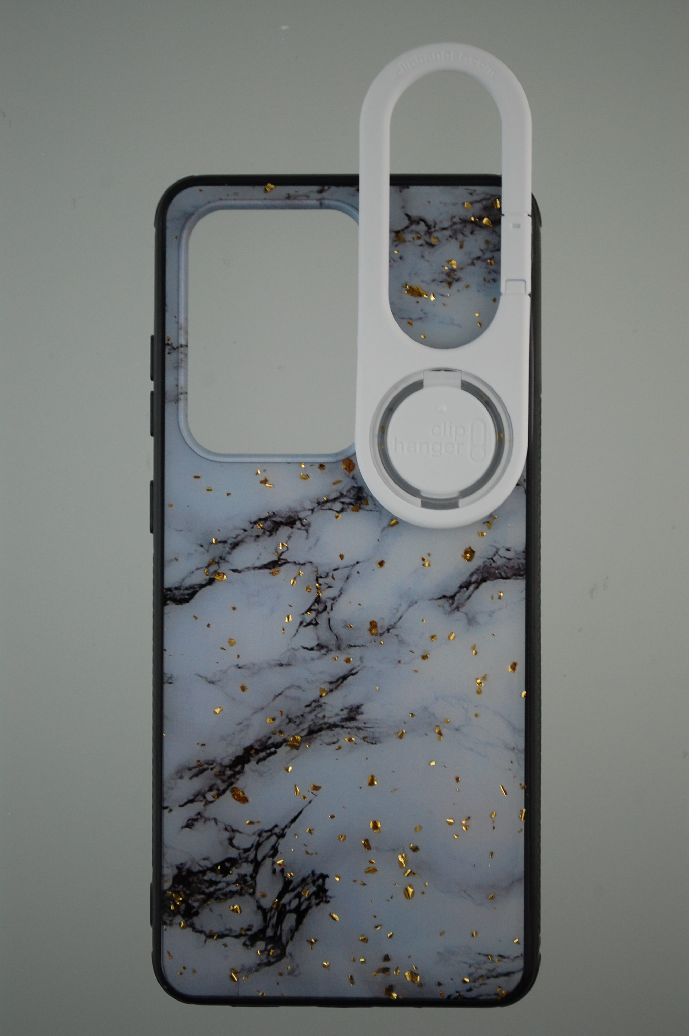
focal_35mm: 78
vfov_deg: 26.0
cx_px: 344
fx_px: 2243
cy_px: 518
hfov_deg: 17.5
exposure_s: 1/60
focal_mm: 52
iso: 400
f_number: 5.6
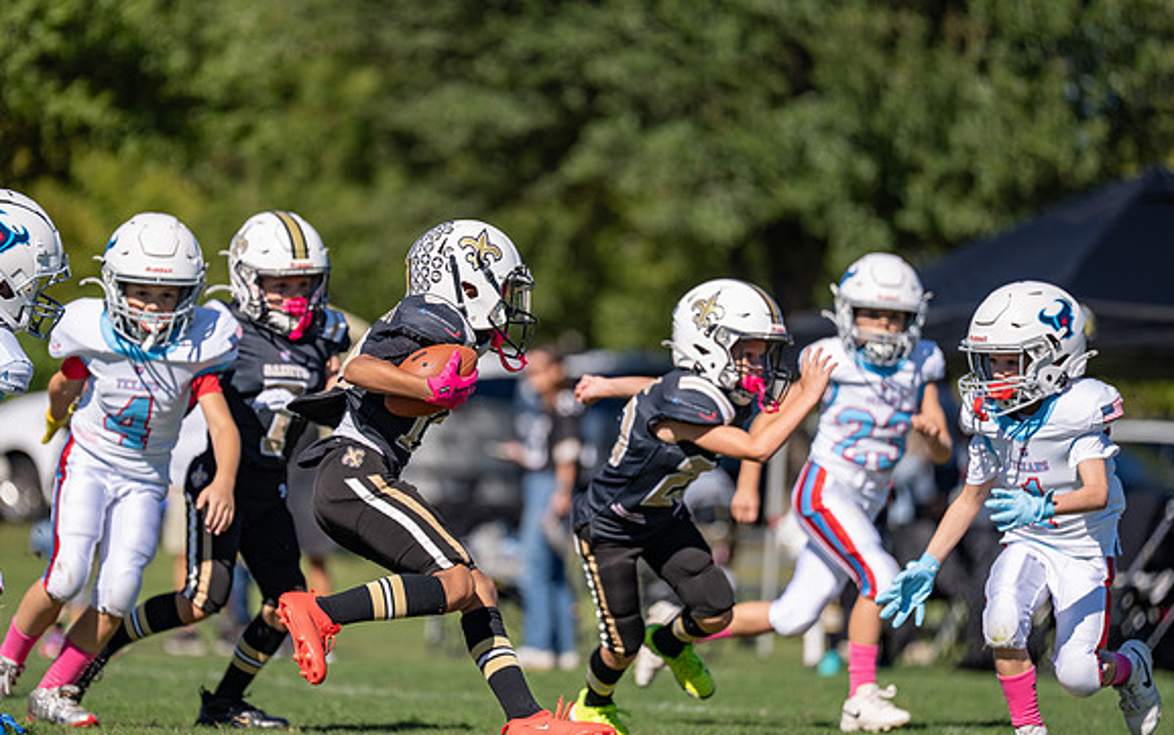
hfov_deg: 8.6
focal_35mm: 243
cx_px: 496
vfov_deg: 5.4
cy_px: 397
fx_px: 7777
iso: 100
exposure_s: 1/2500
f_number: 2.8
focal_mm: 200
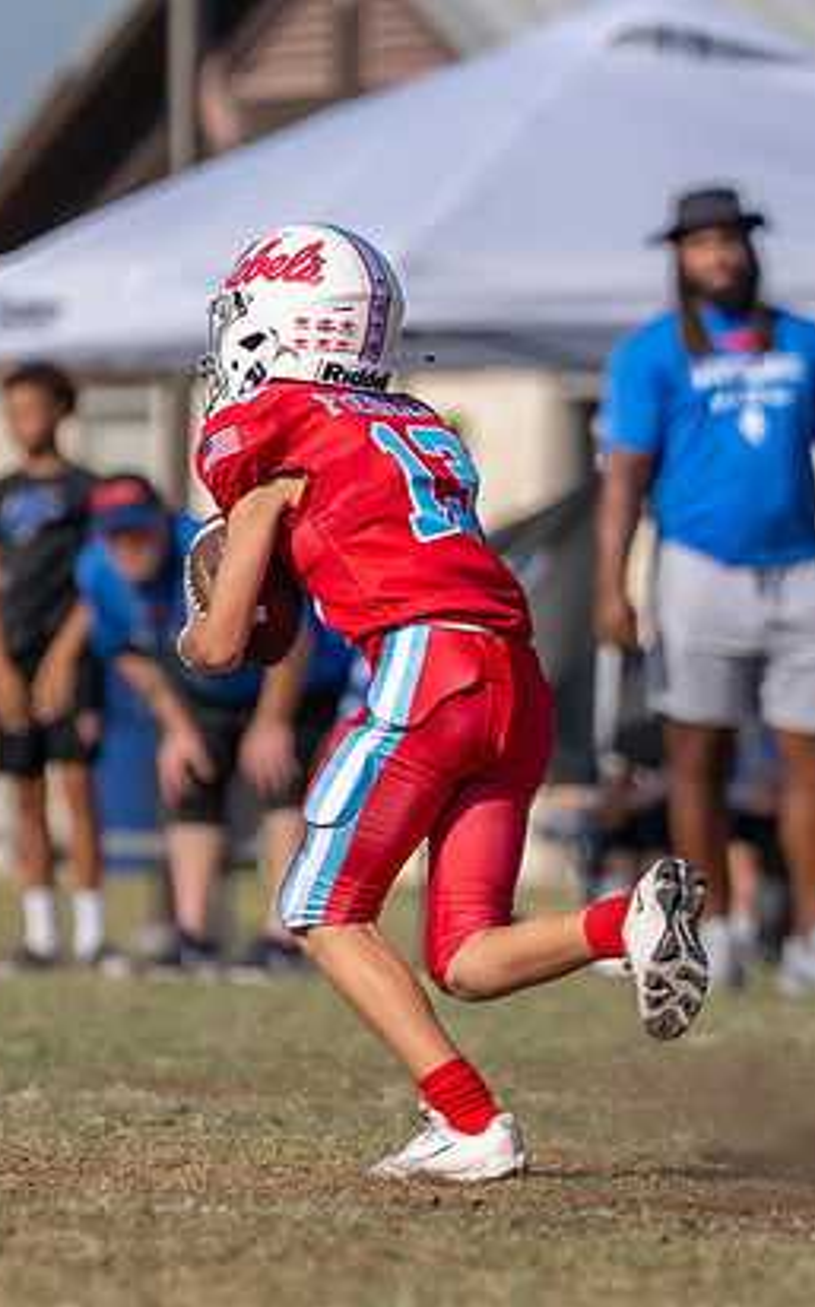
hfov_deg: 2.1
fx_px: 22065
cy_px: 658
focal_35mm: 620
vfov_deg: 3.4
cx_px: 321
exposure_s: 1/2000
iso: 100
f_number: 3.2
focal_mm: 191
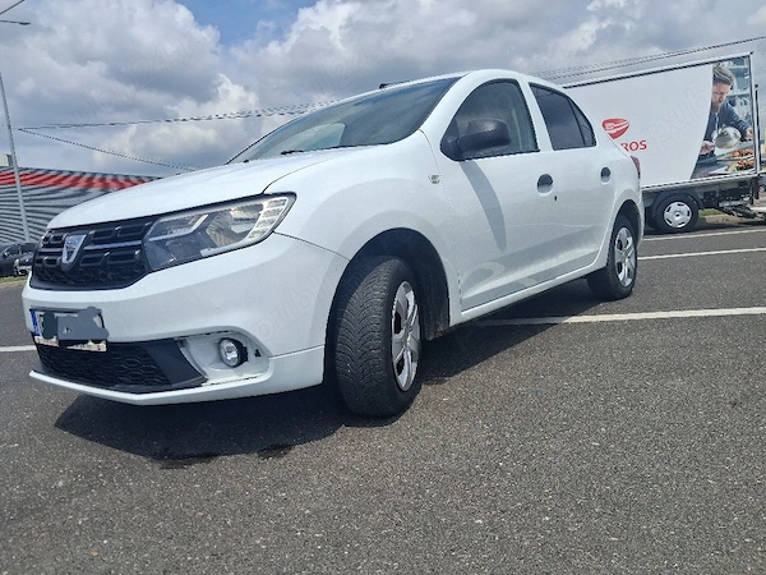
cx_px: 383
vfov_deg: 51.4
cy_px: 288
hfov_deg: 65.3
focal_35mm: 27
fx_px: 597
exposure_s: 1/1000
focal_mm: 4
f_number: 1.8
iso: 25
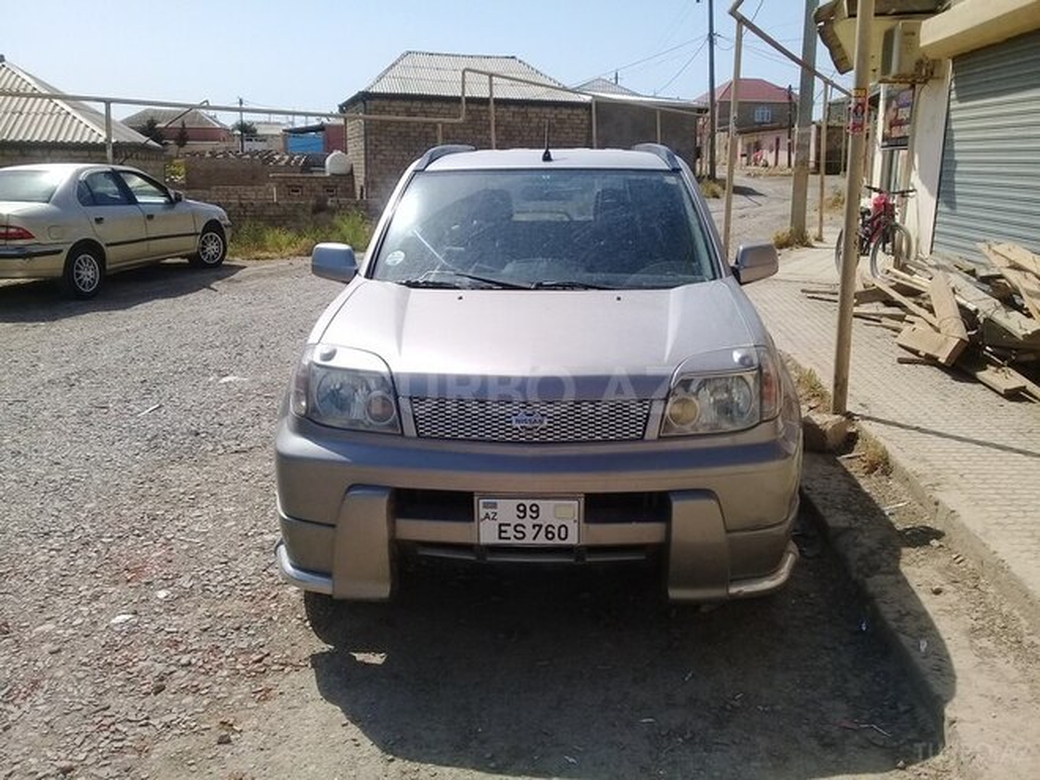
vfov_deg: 45.4
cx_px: 520
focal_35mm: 31
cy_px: 390
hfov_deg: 58.4
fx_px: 931
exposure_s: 1/1715
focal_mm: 3.3
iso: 50
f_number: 2.2
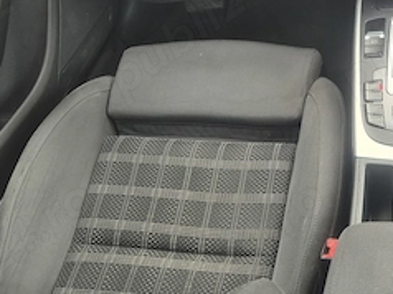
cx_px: 332
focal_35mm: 58
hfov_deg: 32.1
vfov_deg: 24.5
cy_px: 31
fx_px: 658
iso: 64
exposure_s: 1/180
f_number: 1.8
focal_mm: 5.4
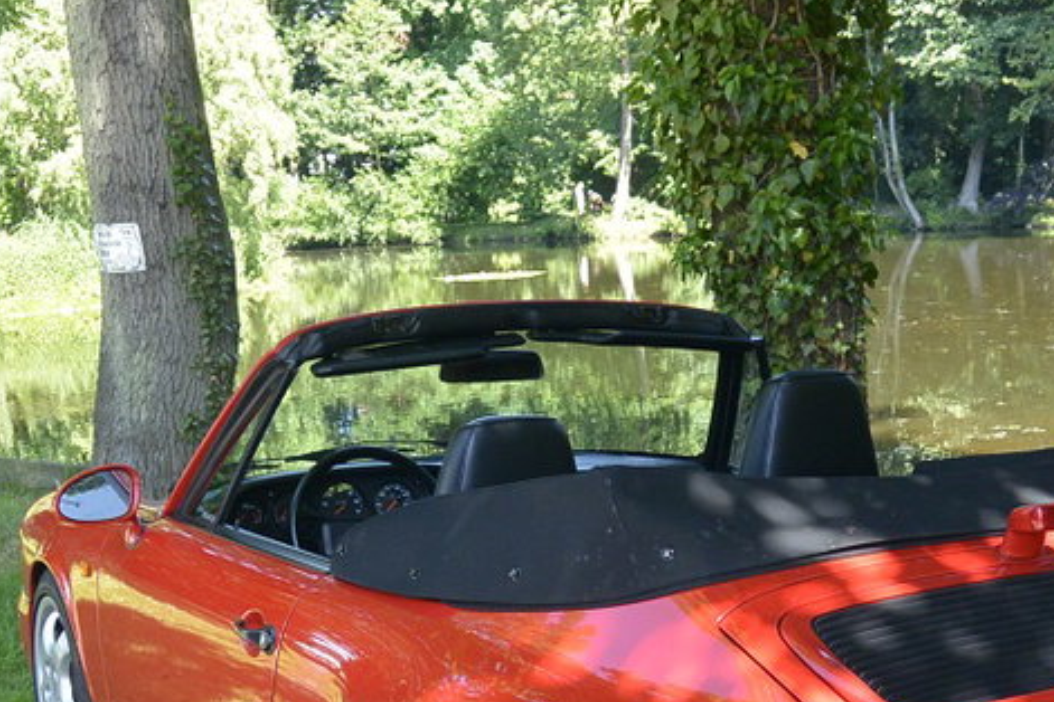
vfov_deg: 21.0
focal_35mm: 63
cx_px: 655
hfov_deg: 31.8
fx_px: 1844
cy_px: 651
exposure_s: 1/200
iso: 200
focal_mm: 11
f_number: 3.5
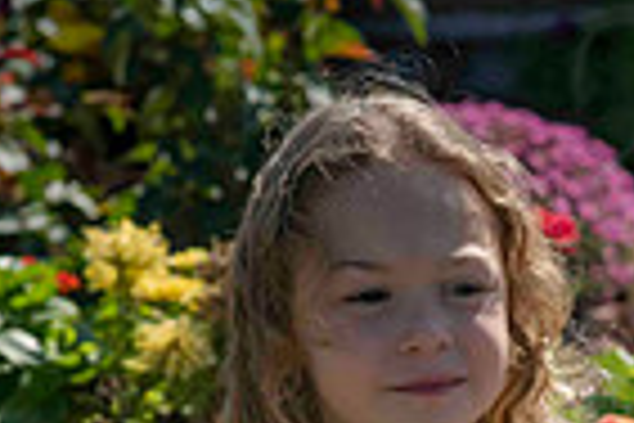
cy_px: 830
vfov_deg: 3.9
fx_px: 6163
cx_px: 728
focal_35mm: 350
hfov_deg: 5.9
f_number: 6.3
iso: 400
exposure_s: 1/1250
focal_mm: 85
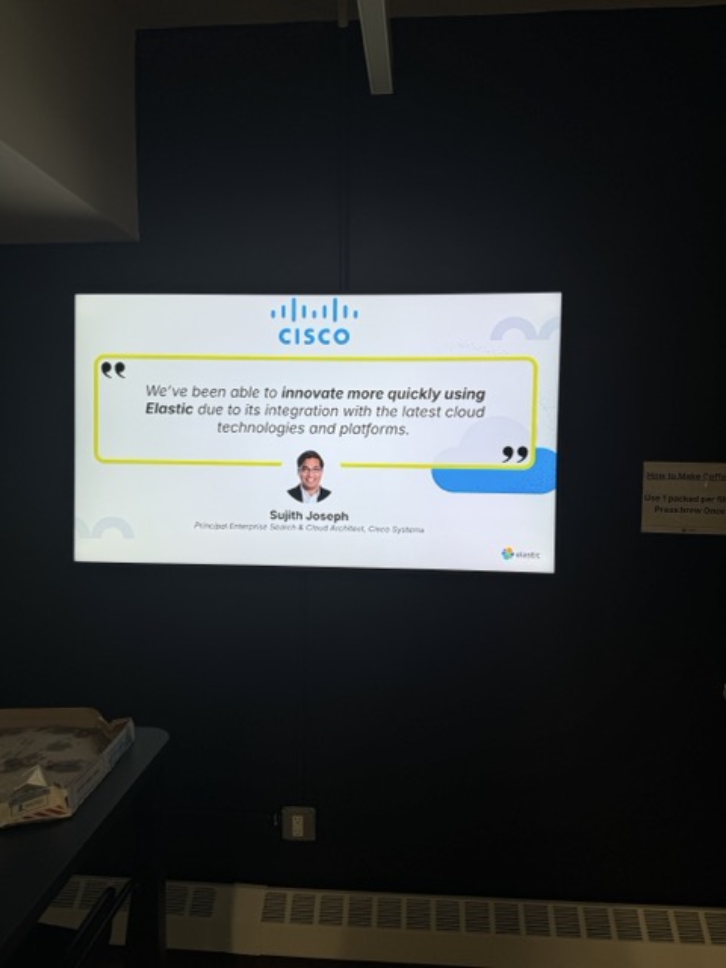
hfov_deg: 56.8
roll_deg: +0.2
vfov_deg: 71.6
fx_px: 671
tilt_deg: -4.5
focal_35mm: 24
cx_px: 363
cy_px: 484
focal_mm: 6.76
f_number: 1.78
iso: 64
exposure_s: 1/121
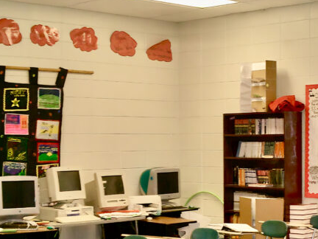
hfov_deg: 23.4
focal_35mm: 83
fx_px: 762
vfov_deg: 17.6
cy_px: 203
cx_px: 220
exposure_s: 1/40
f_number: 4.2
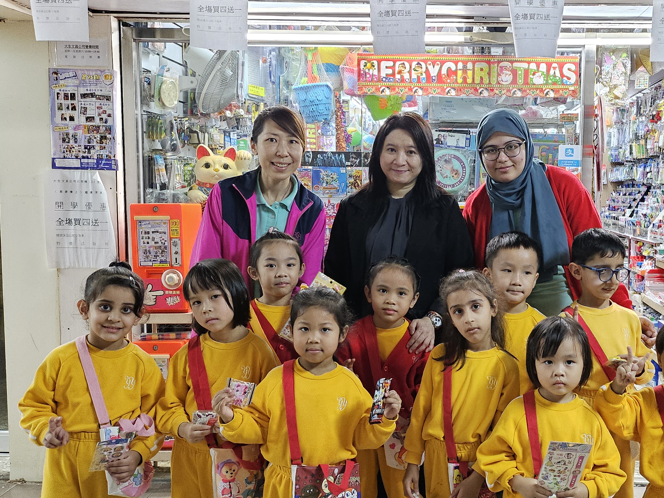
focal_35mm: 42
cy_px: 281
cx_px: 467
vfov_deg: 34.3
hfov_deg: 43.8
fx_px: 806
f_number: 1.8
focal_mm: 5
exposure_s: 1/50
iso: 640
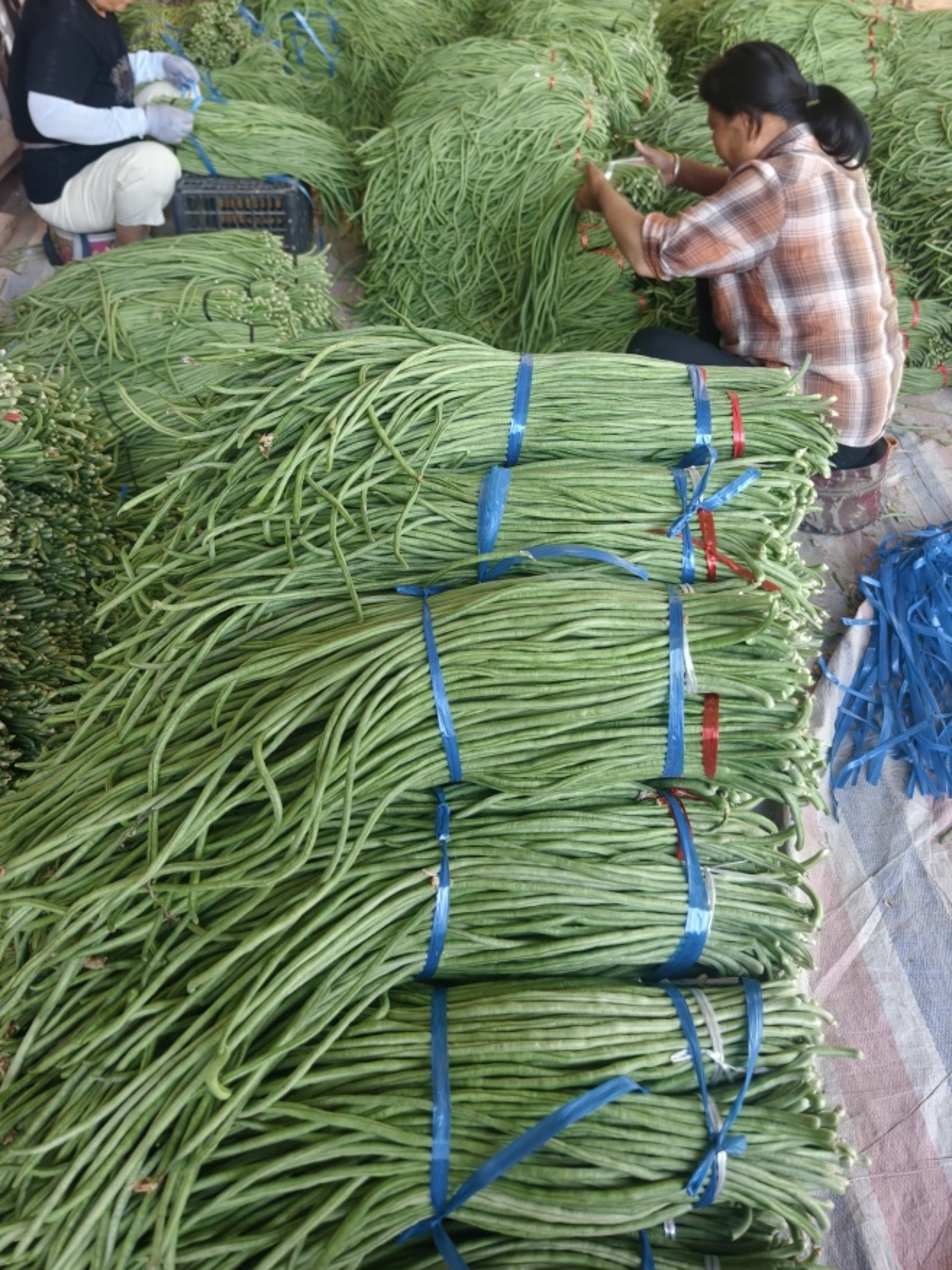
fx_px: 1027
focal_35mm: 28
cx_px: 527
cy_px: 515
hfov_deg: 49.7
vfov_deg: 62.9
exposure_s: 1/100
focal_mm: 8.67
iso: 60
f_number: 1.75
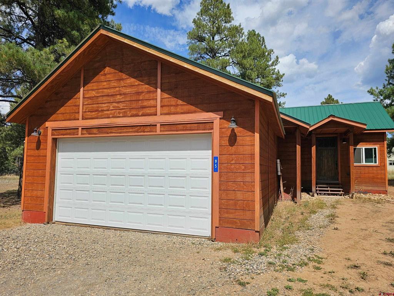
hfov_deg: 73.9
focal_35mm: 23
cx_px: 197
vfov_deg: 58.9
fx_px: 262
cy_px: 148
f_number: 1.7
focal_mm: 6.3
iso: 16
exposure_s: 1/2000
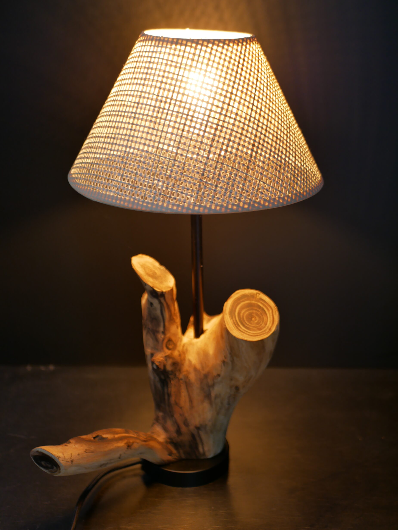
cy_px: 265
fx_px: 797
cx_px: 193
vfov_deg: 36.8
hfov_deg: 28.0
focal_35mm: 52
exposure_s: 1/60
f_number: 1.7
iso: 200
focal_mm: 25
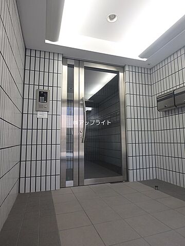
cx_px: 92
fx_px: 150
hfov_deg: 63.4
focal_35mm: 21
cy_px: 123
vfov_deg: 79.0
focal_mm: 3.7
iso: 200
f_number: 3.5
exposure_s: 1/40
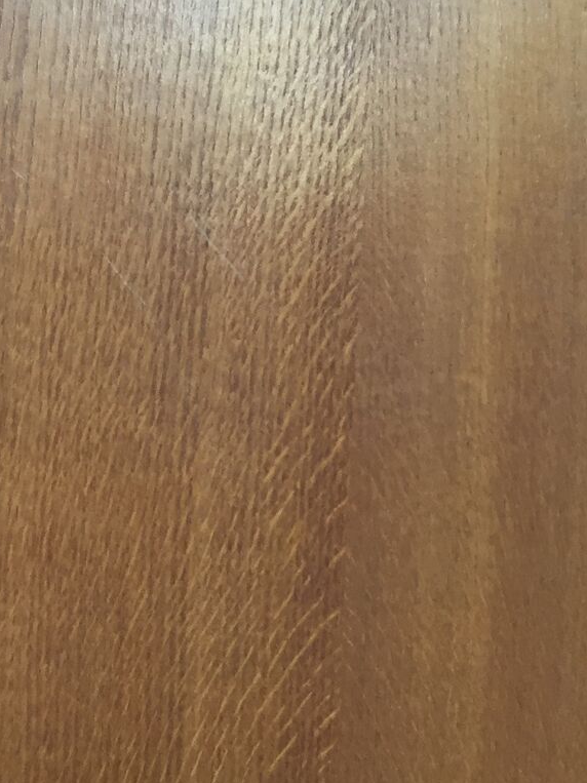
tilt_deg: -5.8
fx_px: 1719
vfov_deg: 25.7
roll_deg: -0.5
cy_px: 401
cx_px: 143
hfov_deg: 19.2
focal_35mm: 76
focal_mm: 4.15
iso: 32
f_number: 2.2
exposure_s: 1/33
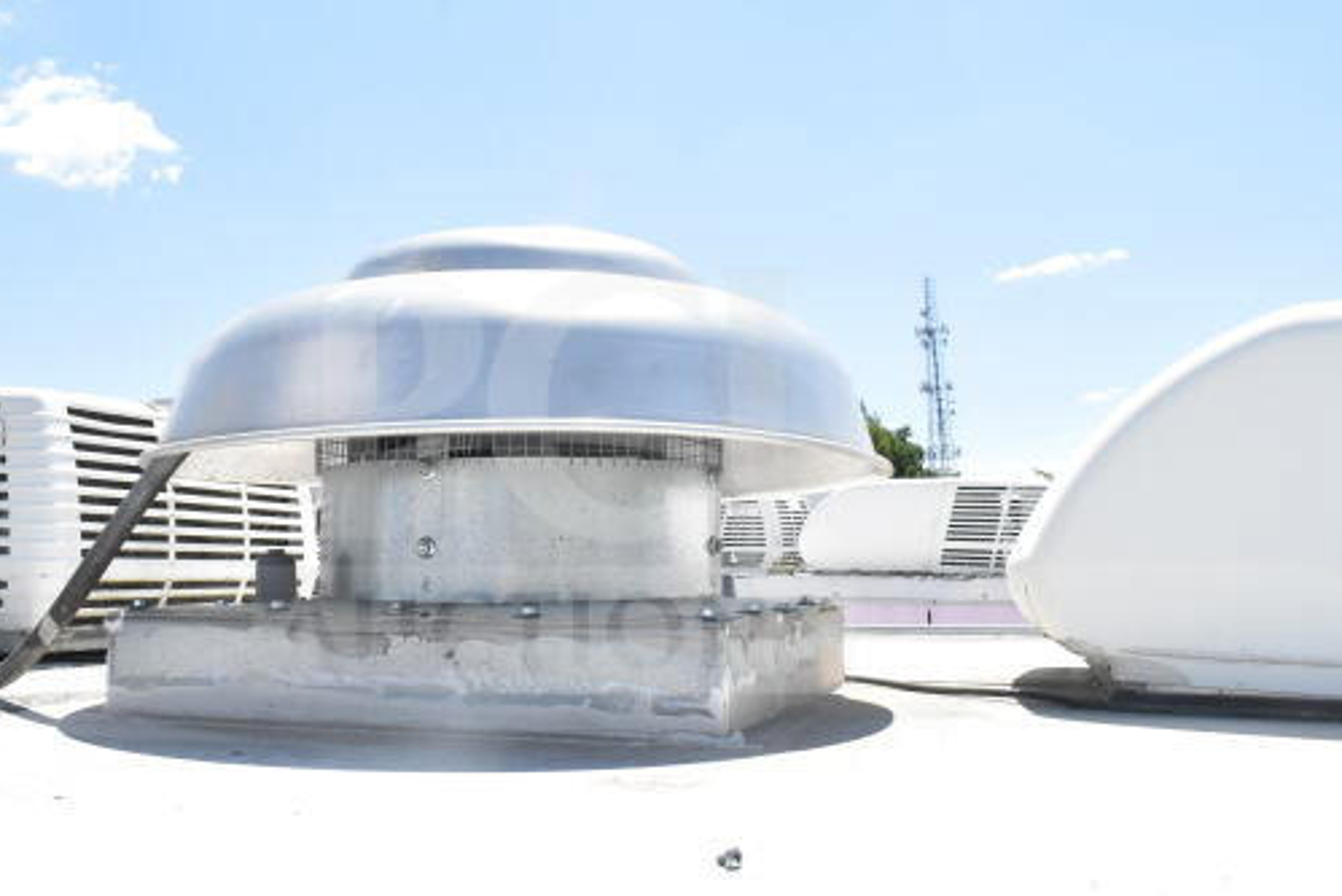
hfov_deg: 56.9
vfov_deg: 40.0
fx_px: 1230
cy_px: 480
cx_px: 551
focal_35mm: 33
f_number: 14
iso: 1600
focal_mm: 18
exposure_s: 1/800
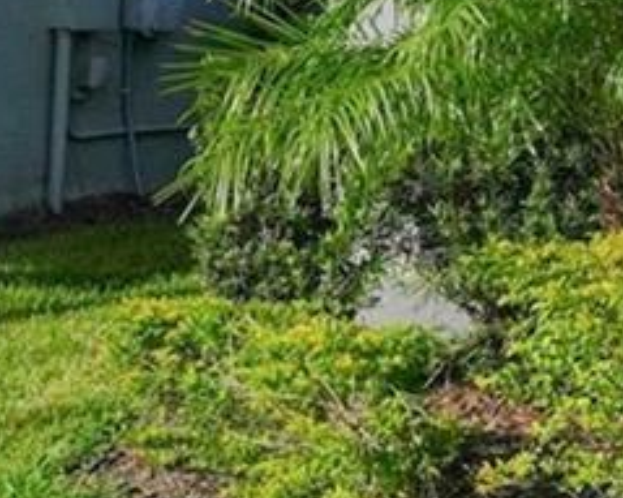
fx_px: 2783
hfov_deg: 9.3
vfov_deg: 9.9
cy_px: -232
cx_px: 2010
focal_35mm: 151
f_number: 10
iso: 100
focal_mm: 24
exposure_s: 1/160
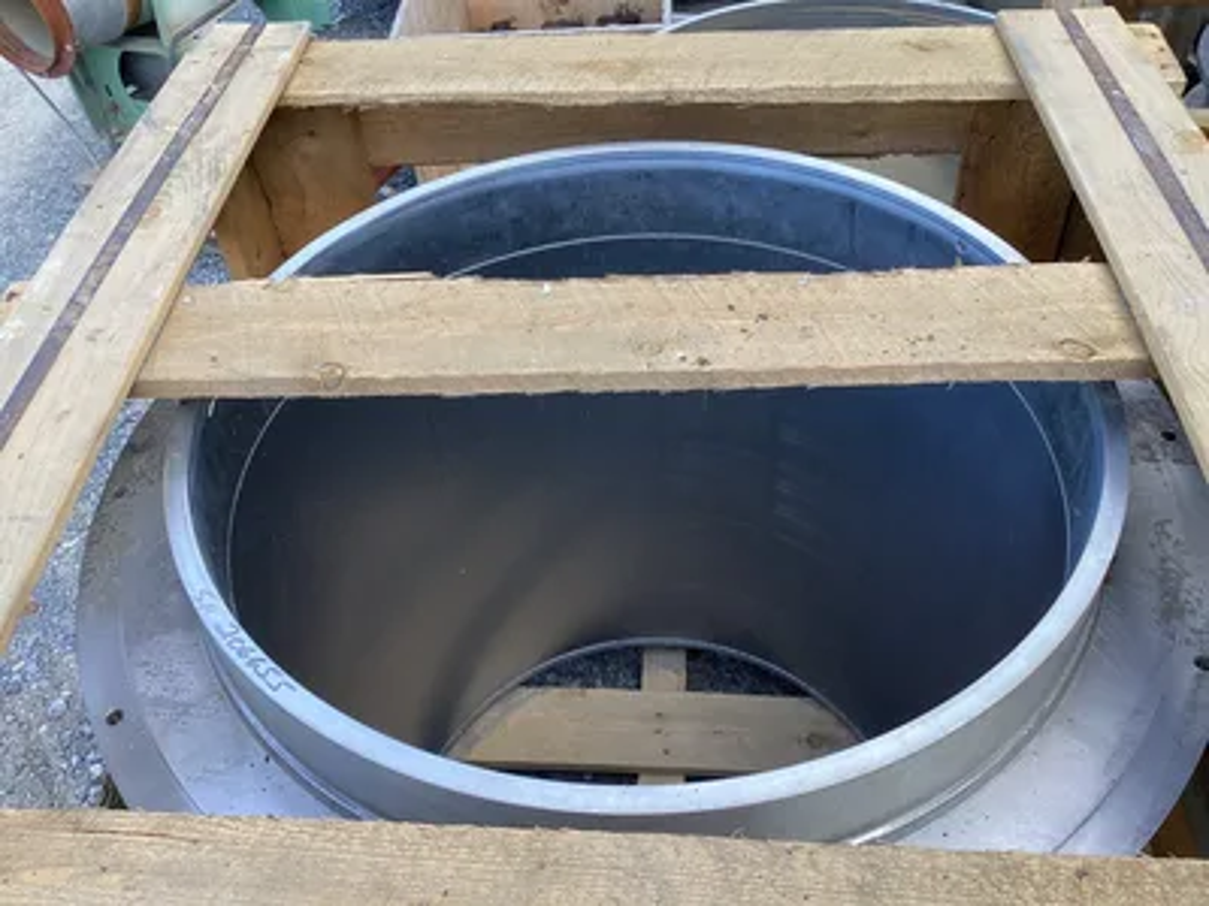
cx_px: 604
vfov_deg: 45.4
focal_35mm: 31
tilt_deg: -46.2
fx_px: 1083
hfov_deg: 58.4
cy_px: 453
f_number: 2.4
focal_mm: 3.3
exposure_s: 1/120
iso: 64
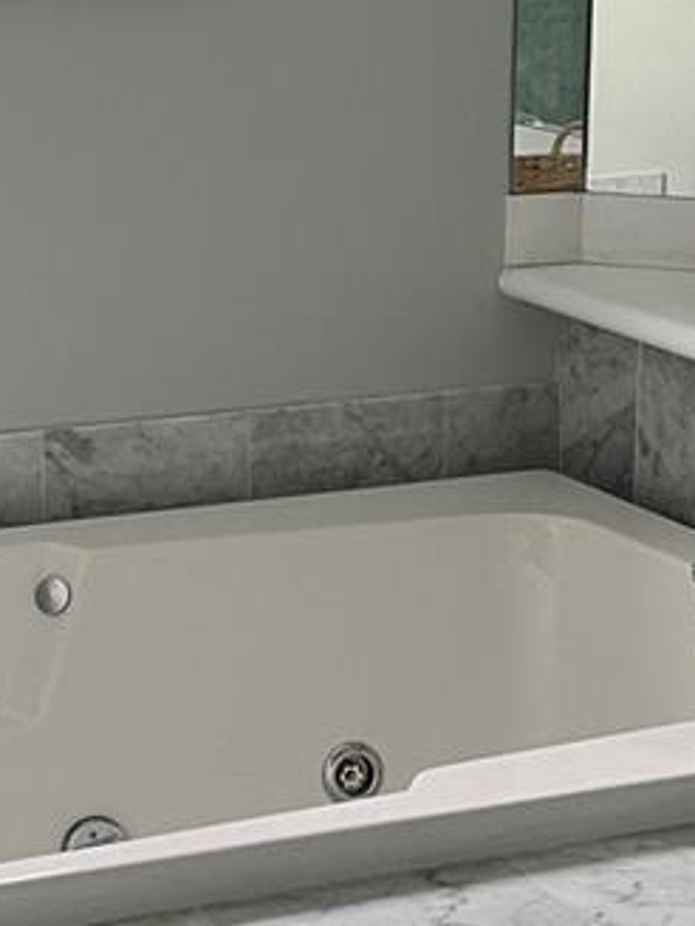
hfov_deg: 15.4
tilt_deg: -12.2
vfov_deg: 20.6
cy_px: 339
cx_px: 102
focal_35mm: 95
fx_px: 2543
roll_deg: +0.8
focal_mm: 5.1
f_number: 1.6
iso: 125
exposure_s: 1/98
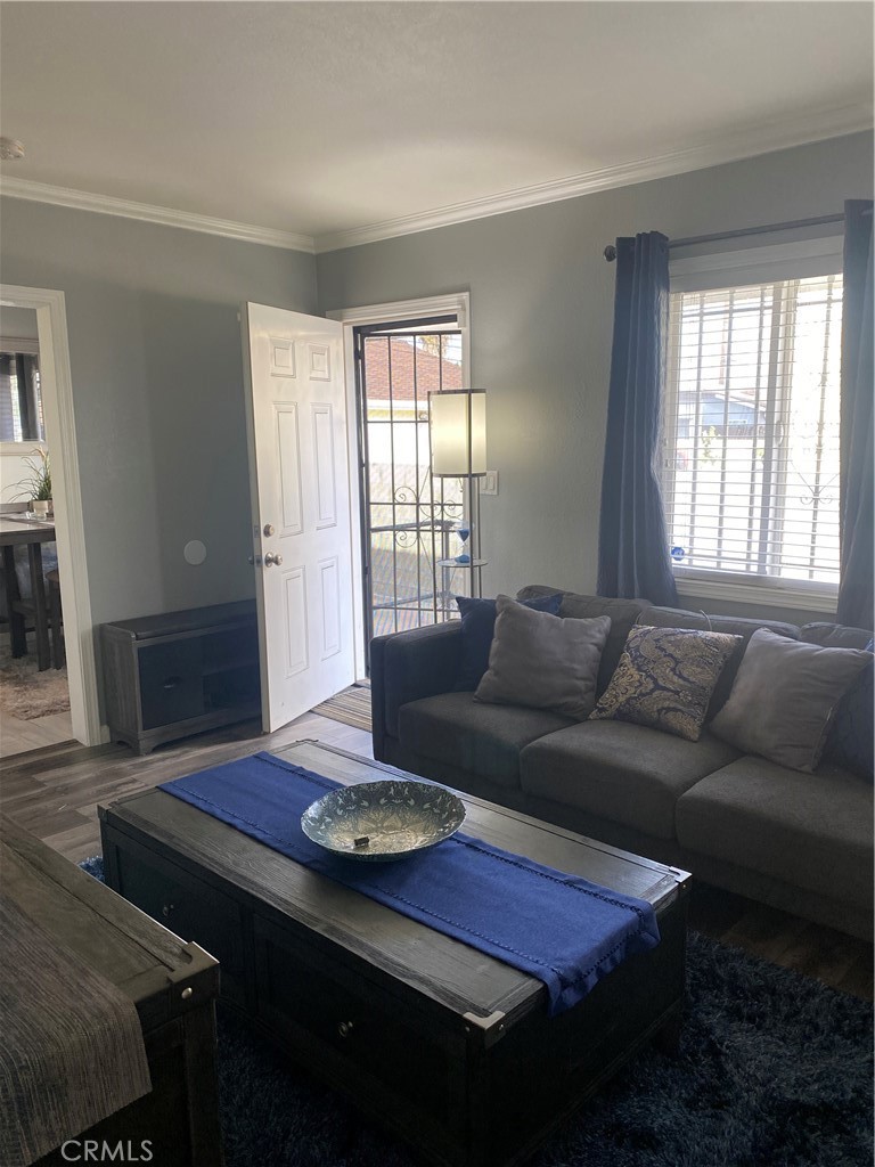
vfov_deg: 67.3
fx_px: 876
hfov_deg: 53.1
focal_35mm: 26
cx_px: 438
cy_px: 584
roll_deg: +0.9
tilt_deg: -7.1
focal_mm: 4.25
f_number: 1.8
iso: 125
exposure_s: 1/120
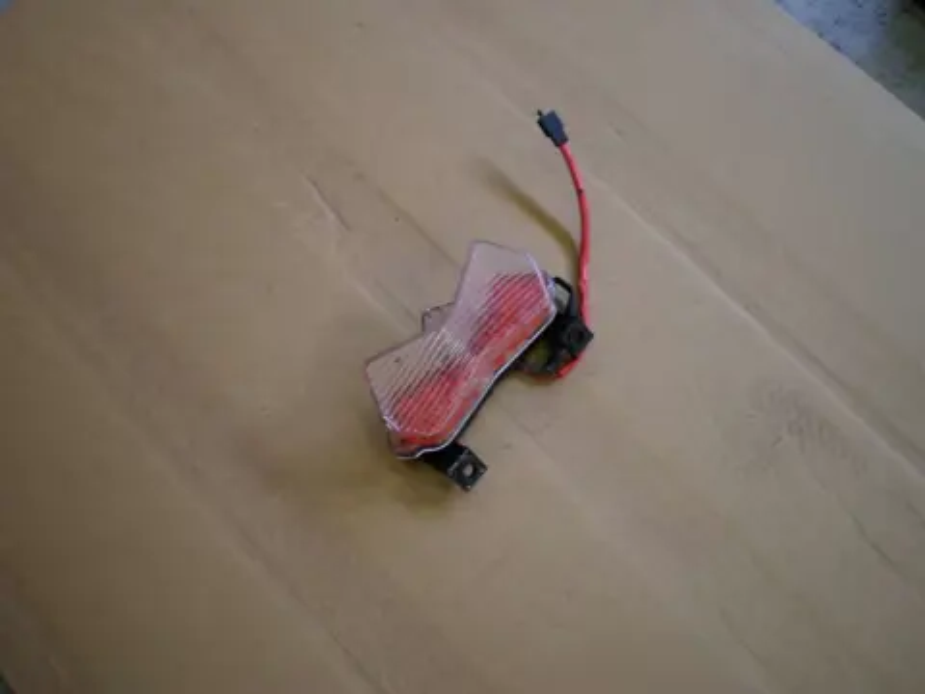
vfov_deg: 39.7
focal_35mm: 36
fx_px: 962
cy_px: 347
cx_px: 462
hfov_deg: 51.4
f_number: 3.1
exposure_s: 1/30
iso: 80
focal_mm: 6.3
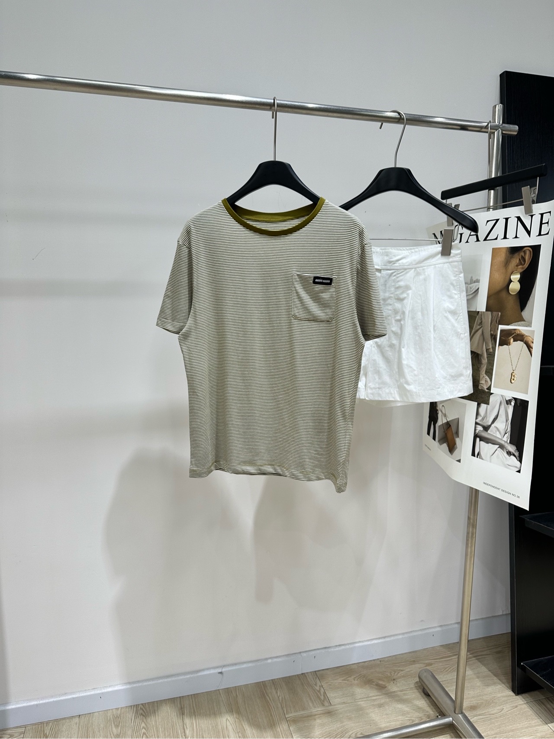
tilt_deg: -8.7
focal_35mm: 24
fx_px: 512
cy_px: 370
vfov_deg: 71.6
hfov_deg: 56.8
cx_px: 277
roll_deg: -1.3
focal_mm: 6.86
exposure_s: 1/121
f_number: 1.78
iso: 80
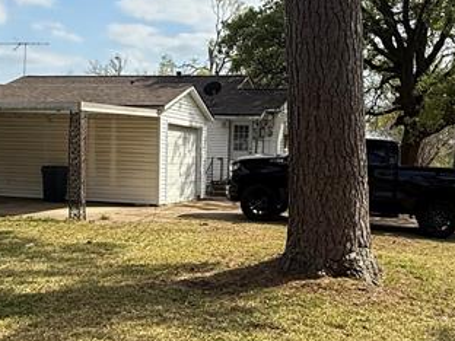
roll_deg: -1.3
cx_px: 261
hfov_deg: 41.1
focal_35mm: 46
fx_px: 605
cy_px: 200
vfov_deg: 31.5
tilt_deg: -2.4
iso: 50
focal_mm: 2.22
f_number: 2.2
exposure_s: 1/1656
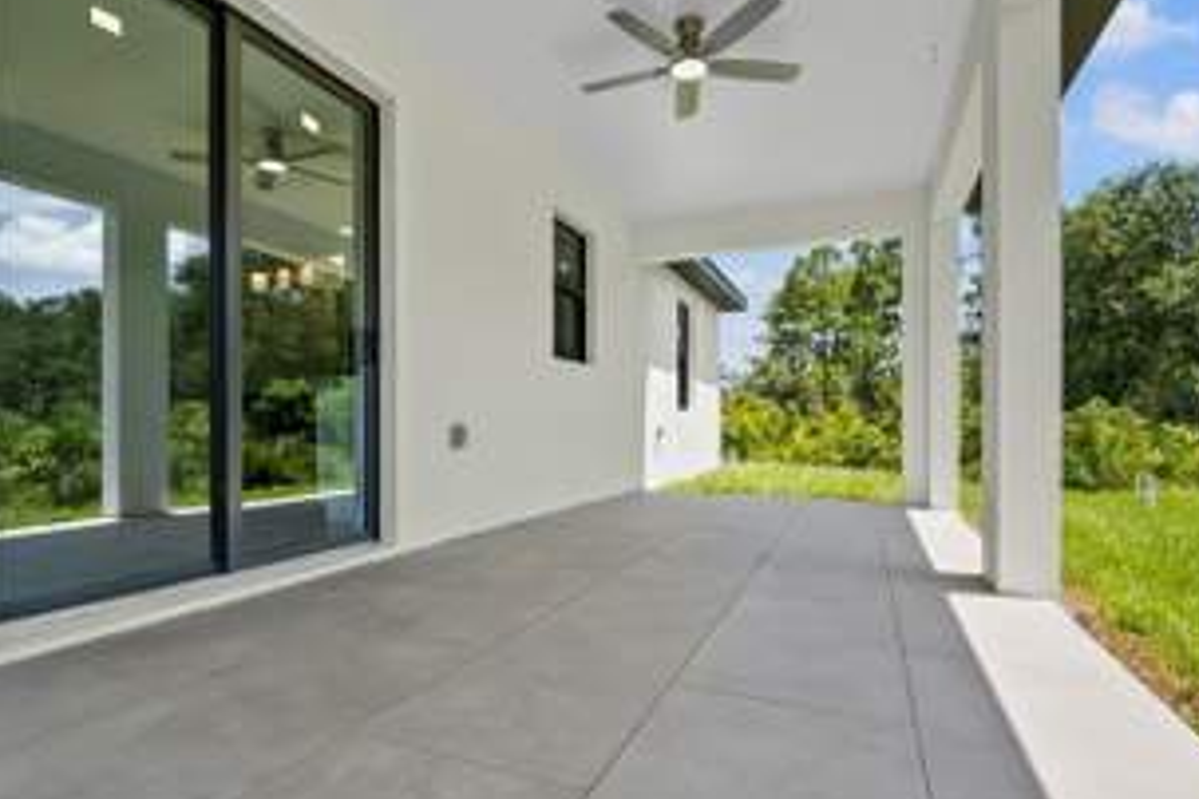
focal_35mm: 19
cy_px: 443
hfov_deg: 86.8
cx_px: 558
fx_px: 633
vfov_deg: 64.4
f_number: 9
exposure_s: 1/50
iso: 200
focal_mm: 12
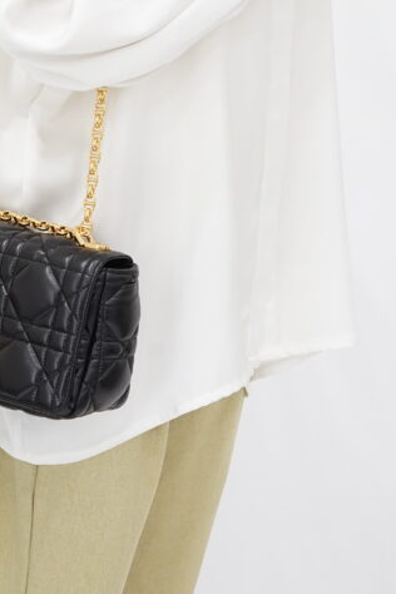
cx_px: 86
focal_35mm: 108
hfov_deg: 12.6
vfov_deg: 18.7
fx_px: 1782
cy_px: 90
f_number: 6.3
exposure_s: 1/8
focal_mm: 50
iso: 640
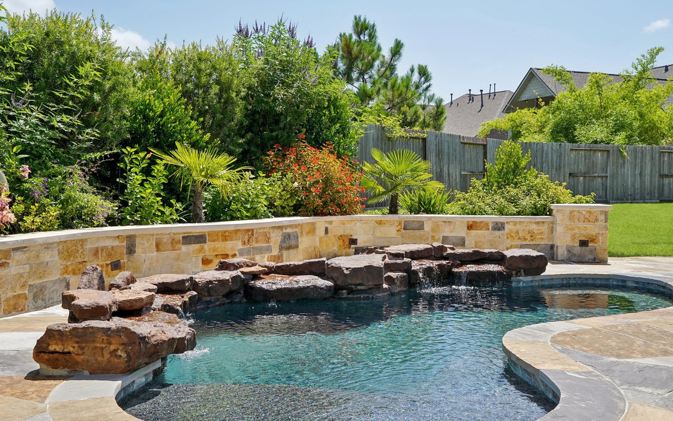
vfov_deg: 31.2
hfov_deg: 48.2
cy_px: 213
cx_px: 354
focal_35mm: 41
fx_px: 752
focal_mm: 36
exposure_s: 1/1000
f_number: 8
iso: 500
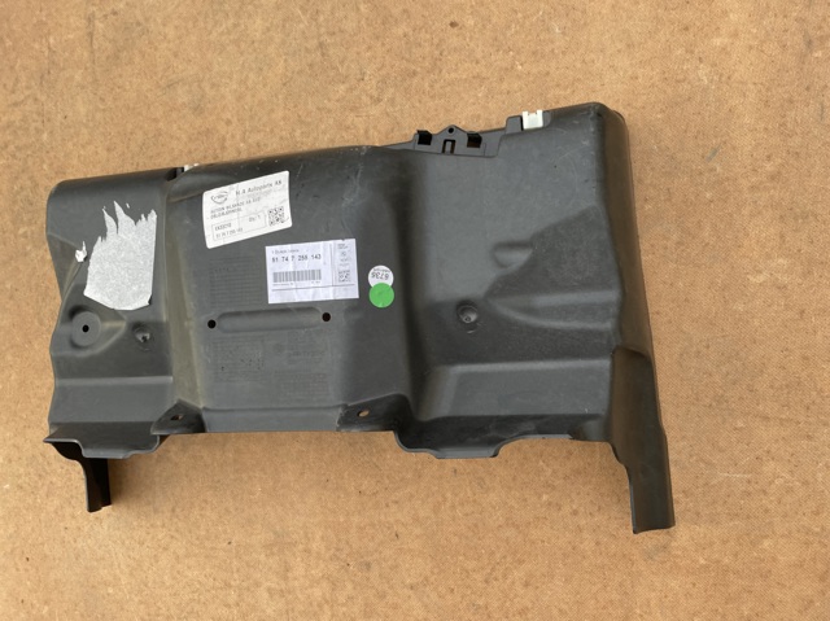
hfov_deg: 67.3
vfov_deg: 53.0
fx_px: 623
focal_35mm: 26
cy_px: 310
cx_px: 415
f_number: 1.6
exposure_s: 1/121
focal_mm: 4.2
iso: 40
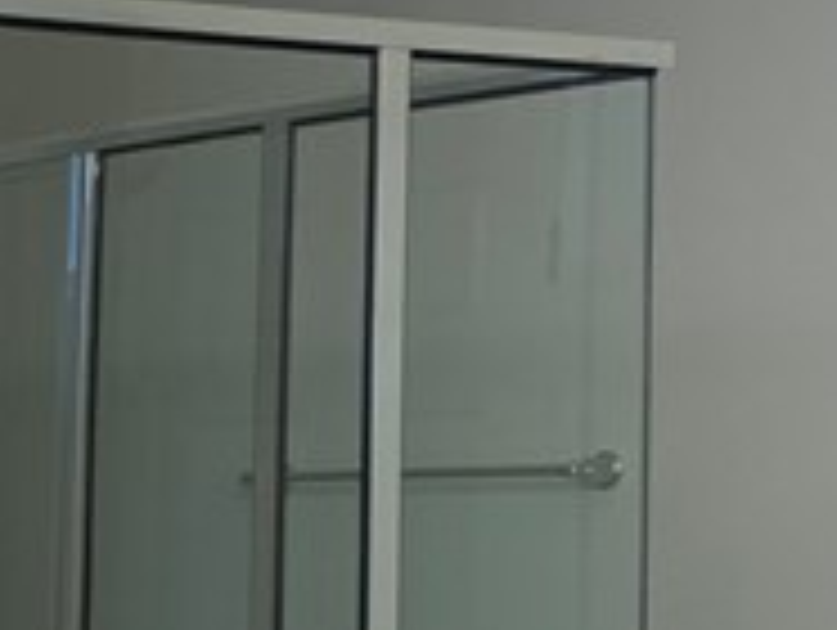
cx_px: -688
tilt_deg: -1.0
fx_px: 3462
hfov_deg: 12.5
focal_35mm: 143
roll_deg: +0.0
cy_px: 626
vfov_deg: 10.3
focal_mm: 4.25
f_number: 1.8
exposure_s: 1/120
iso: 80
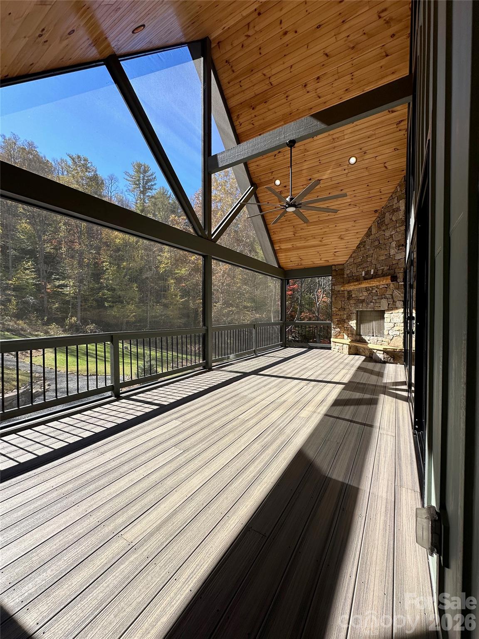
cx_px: 240
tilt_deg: -0.8
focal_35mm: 14
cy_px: 320
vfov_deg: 102.1
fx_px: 258
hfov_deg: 85.7
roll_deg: -0.5
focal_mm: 2.22
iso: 50
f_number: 2.2
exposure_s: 1/496
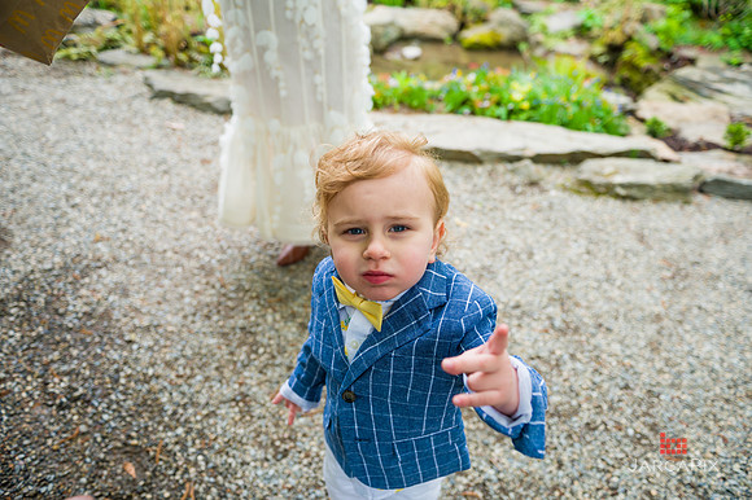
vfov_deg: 53.1
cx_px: 376
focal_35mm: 24
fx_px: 501
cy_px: 250
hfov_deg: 73.8
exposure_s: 1/250
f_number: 3.5
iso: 200
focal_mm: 24
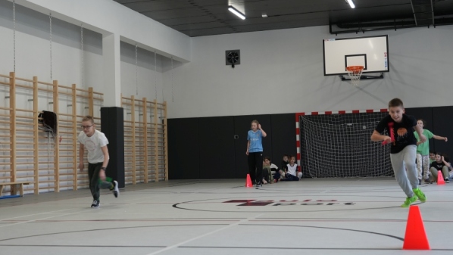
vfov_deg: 21.5
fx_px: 673
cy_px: 112
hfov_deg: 37.2
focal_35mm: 56
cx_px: 202
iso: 640
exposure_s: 1/160
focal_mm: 40
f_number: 4
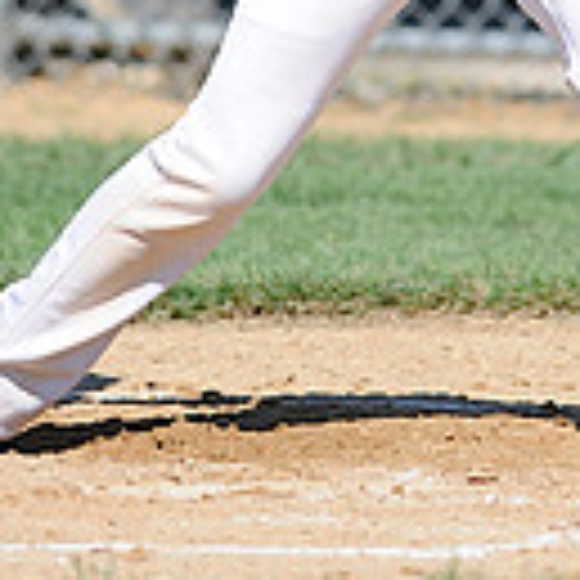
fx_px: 25231
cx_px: 456
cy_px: -364
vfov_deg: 1.3
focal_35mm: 1331
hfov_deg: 1.3
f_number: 4
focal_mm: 300
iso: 200
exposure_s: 1/1600
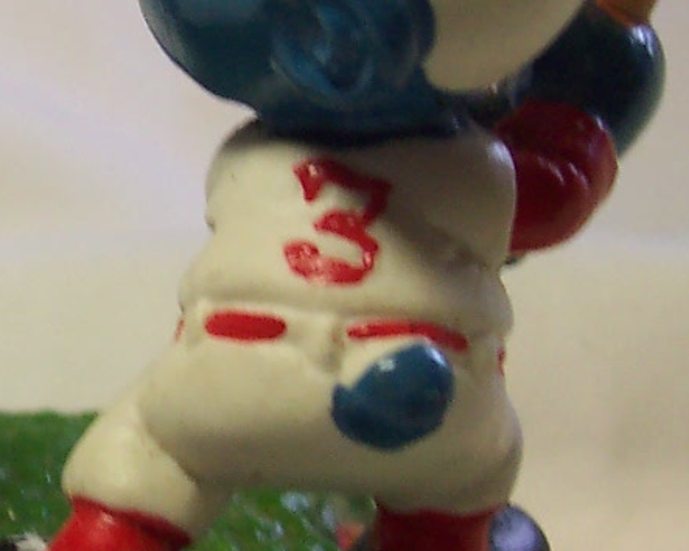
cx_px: 70
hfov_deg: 14.1
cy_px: 244
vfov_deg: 11.4
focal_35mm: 135
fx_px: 2752
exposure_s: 1/60
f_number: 2.8
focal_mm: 5.6
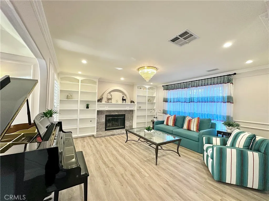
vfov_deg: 85.7
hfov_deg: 102.1
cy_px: 100
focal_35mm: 14
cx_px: 134
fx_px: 109
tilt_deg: +1.9
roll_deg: -1.1
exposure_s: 1/120
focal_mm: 2.22
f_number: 2.2
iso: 200
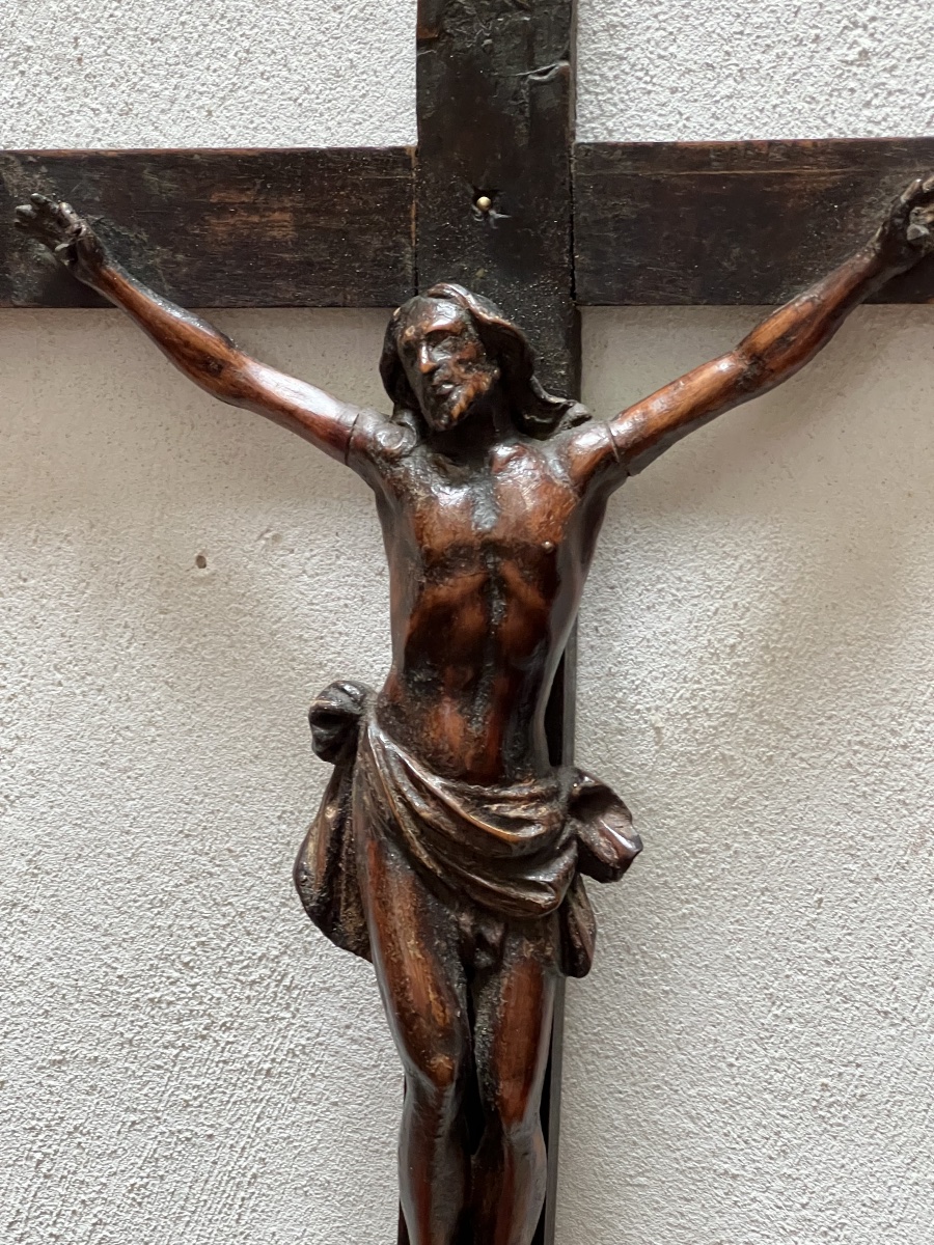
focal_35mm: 77
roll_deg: -1.6
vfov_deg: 25.3
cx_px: 467
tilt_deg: -8.1
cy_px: 622
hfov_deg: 19.1
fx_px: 2770
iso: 400
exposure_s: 1/50
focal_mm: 9
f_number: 2.8
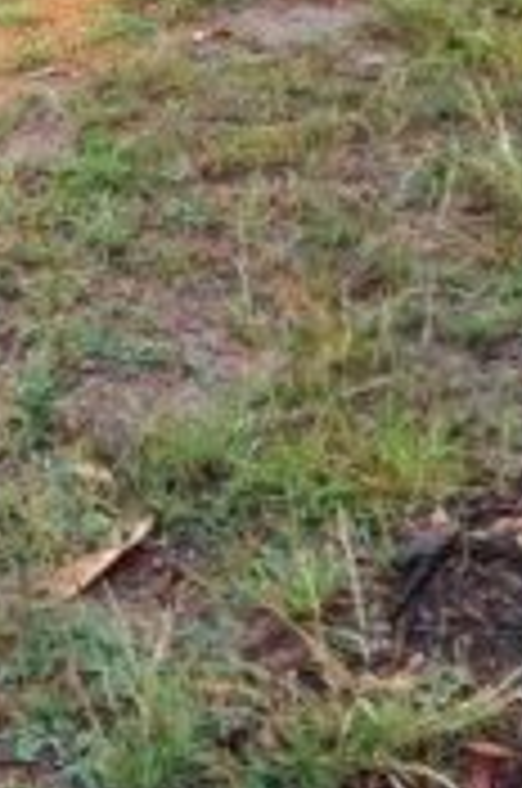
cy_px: -333
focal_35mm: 128
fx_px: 2795
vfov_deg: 15.1
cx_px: 14
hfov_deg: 10.6
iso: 125
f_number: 3.2
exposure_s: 1/160
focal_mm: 5.1
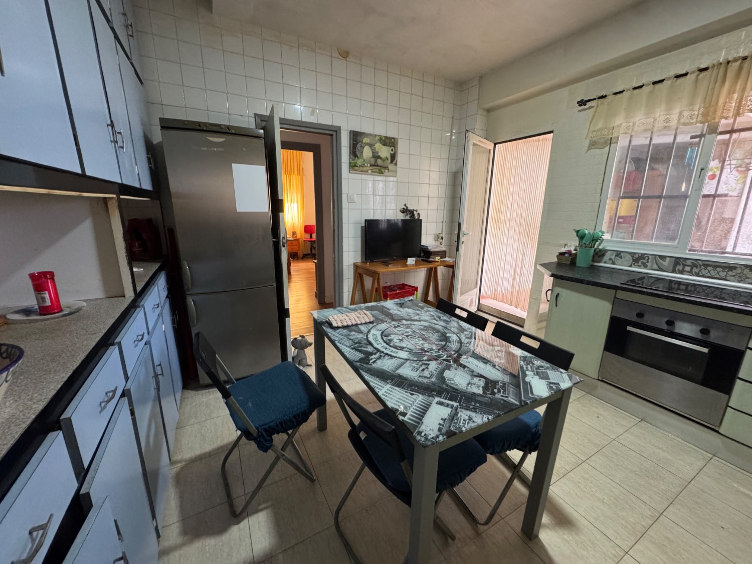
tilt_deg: -12.0
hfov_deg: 102.1
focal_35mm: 14
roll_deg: +0.3
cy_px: 282
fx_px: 304
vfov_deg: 85.7
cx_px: 376
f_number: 2.2
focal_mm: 2.22
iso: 320
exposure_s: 1/60
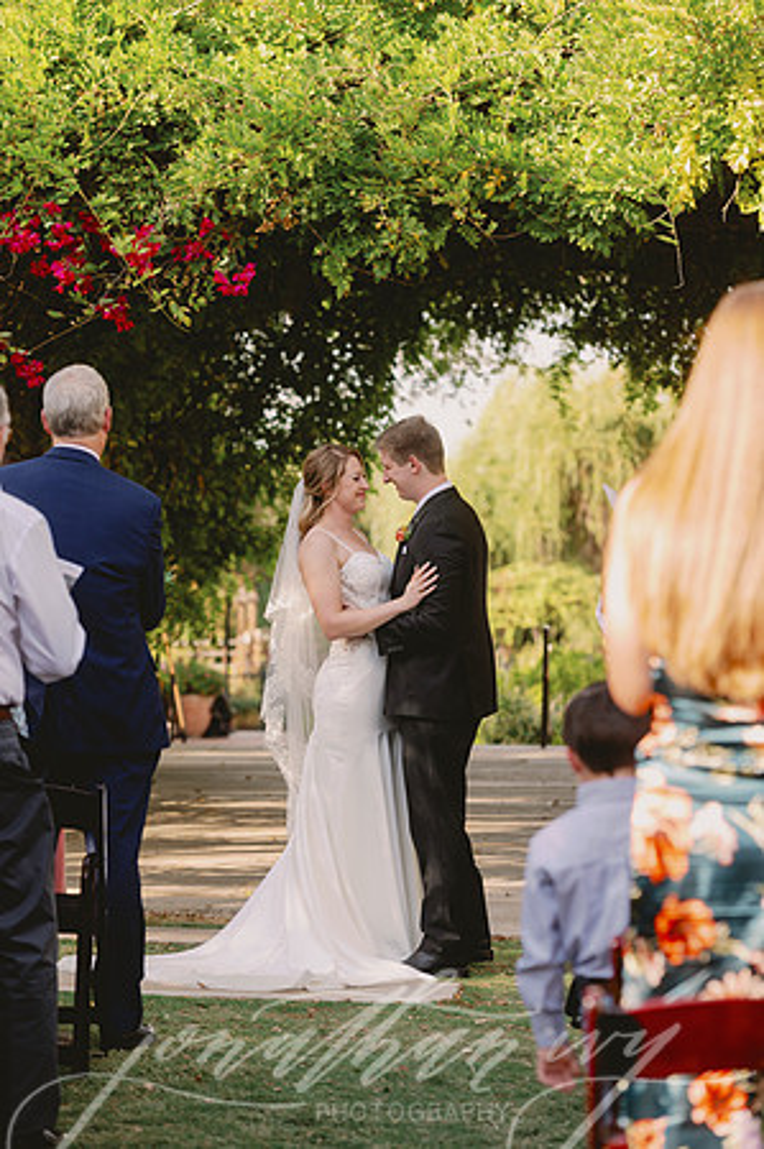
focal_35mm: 112
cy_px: 574
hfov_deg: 12.2
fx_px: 3573
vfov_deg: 18.3
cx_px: 382
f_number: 2.8
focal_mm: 112
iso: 100
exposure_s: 1/200
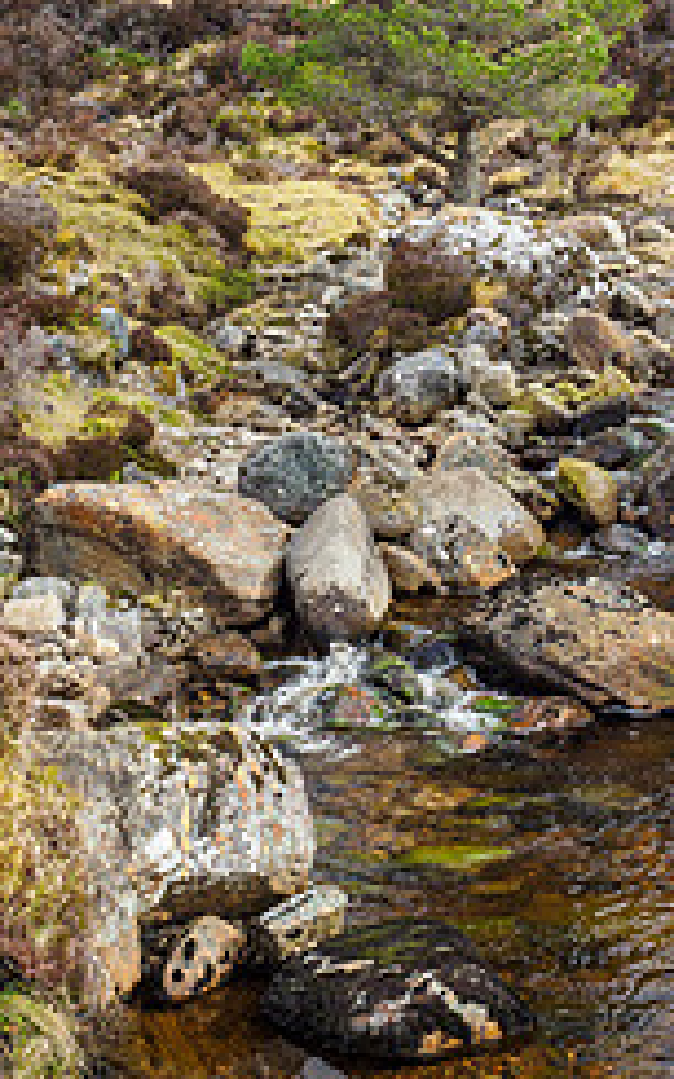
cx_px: 672
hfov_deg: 18.1
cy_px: 370
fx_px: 2059
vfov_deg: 29.2
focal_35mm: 70
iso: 200
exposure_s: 1/80
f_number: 5.6
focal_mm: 18
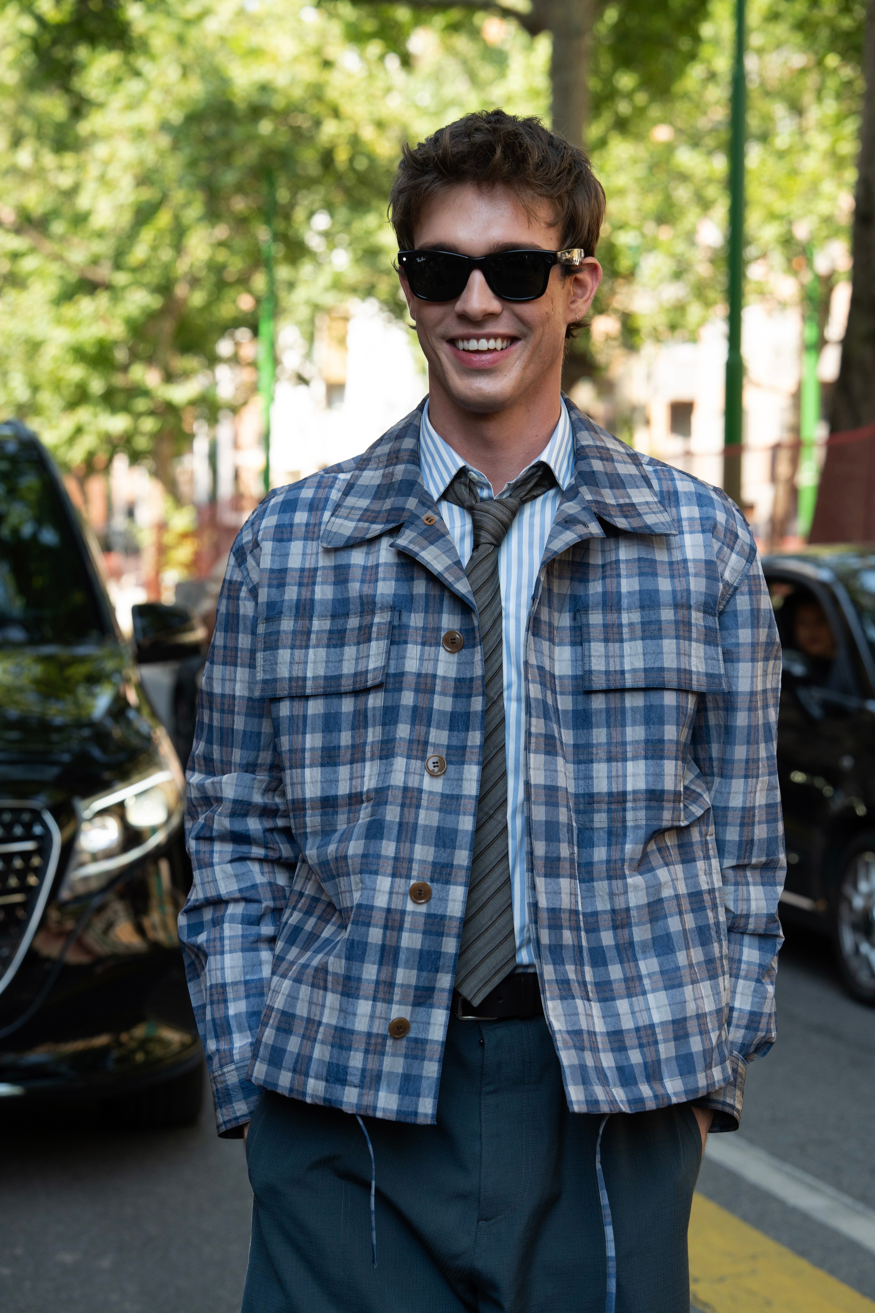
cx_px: 438
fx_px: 2552
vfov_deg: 28.8
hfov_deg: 19.5
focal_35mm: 70
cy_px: 656
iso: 640
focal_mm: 70
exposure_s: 1/500
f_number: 5
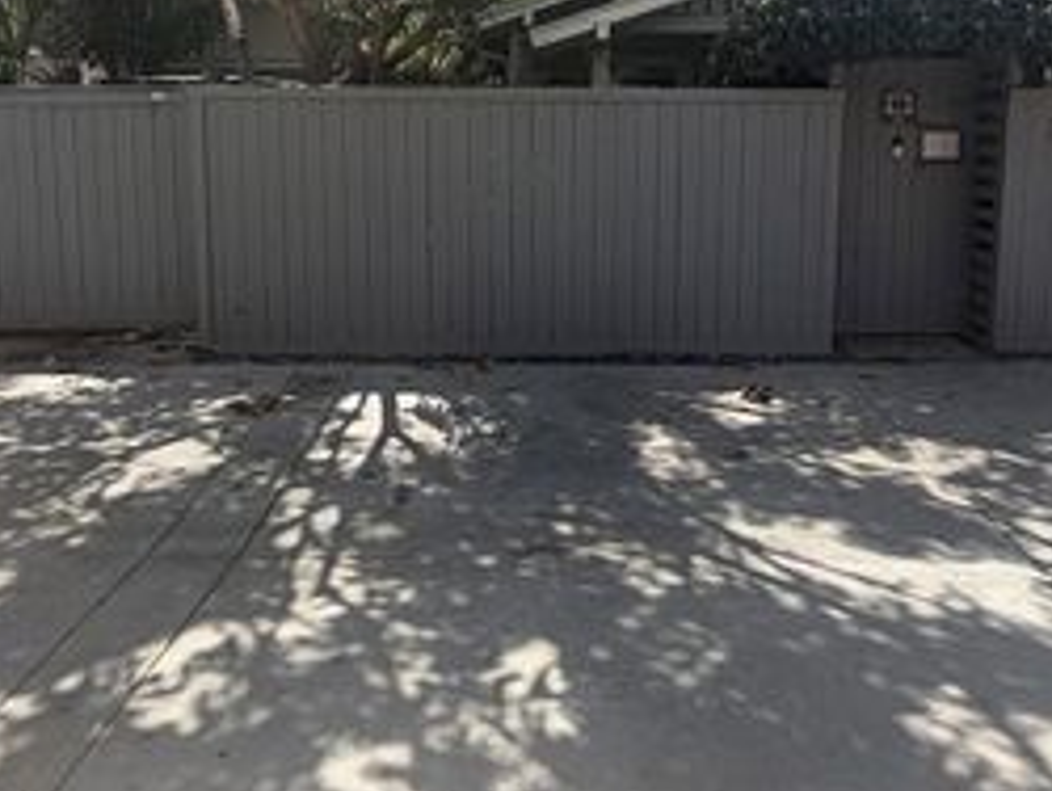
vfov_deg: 48.0
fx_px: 852
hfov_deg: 63.4
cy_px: 200
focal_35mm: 28
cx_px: 530
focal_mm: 2.22
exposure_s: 1/514
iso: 40
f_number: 2.2
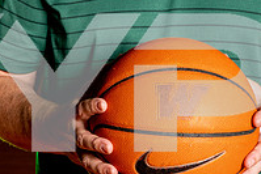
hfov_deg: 11.2
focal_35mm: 183
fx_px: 1328
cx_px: 109
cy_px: -84
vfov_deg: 7.4
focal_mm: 41
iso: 200
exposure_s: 1/250
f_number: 8
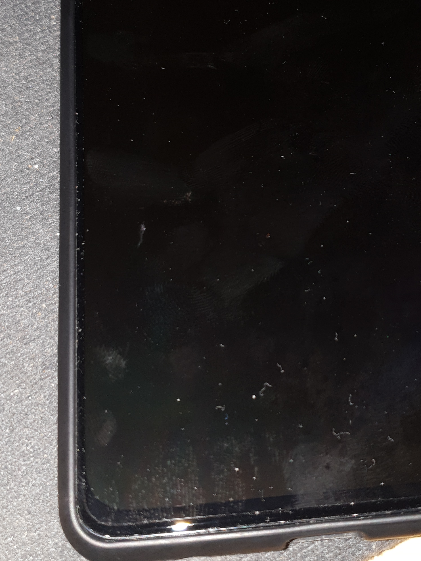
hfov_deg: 27.4
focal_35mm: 53
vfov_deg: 35.8
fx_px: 860
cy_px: 190
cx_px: 278
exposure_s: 1/78
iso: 50
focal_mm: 4.3
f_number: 1.5
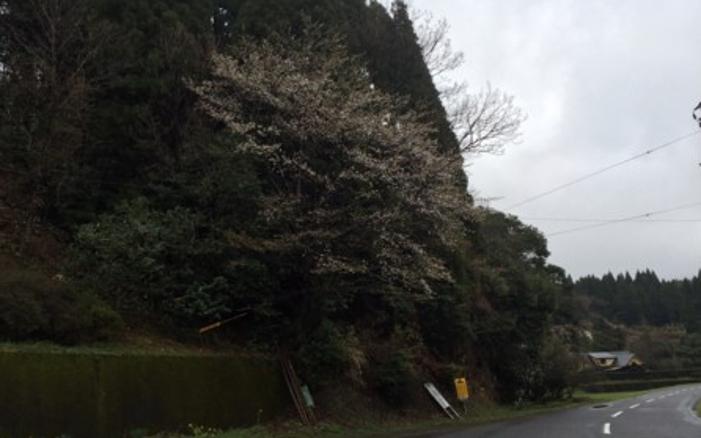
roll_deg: +3.1
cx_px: 352
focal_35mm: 31
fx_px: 592
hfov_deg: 61.2
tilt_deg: +14.9
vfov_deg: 40.6
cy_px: 235
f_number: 2.2
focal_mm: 4.15
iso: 32
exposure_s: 1/590
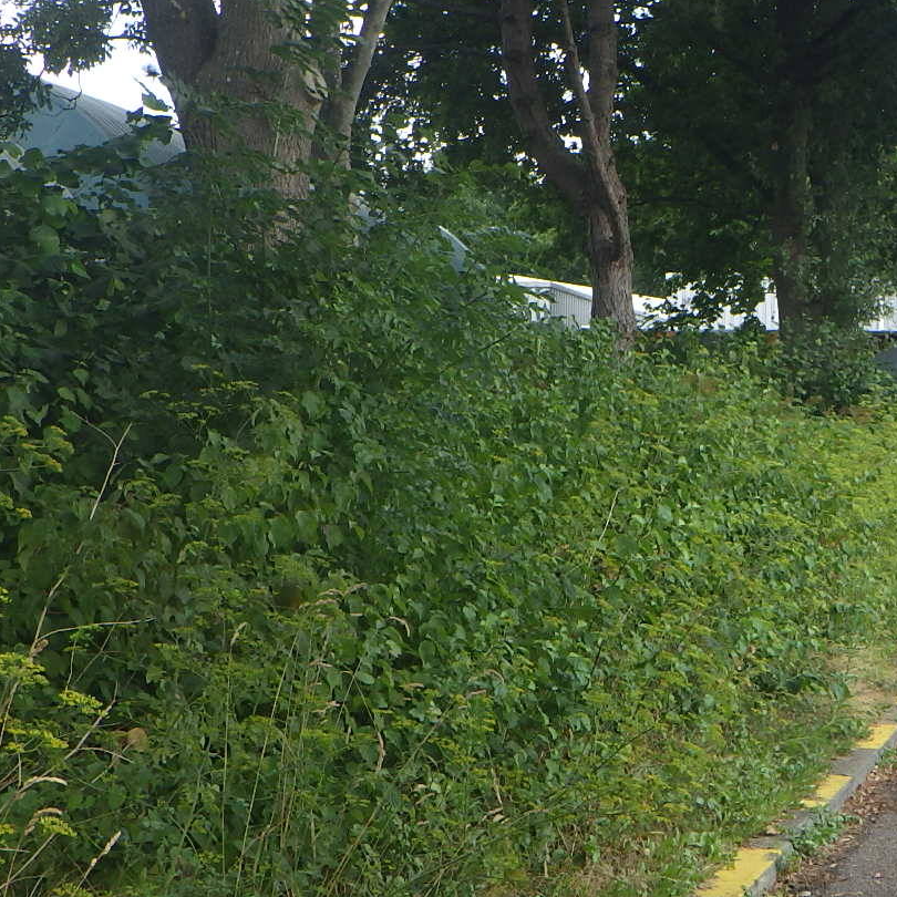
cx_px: 1008
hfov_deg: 21.5
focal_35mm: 76
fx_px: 2228
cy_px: 535
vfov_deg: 22.7
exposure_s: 1/160
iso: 125
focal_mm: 6.1
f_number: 4.6
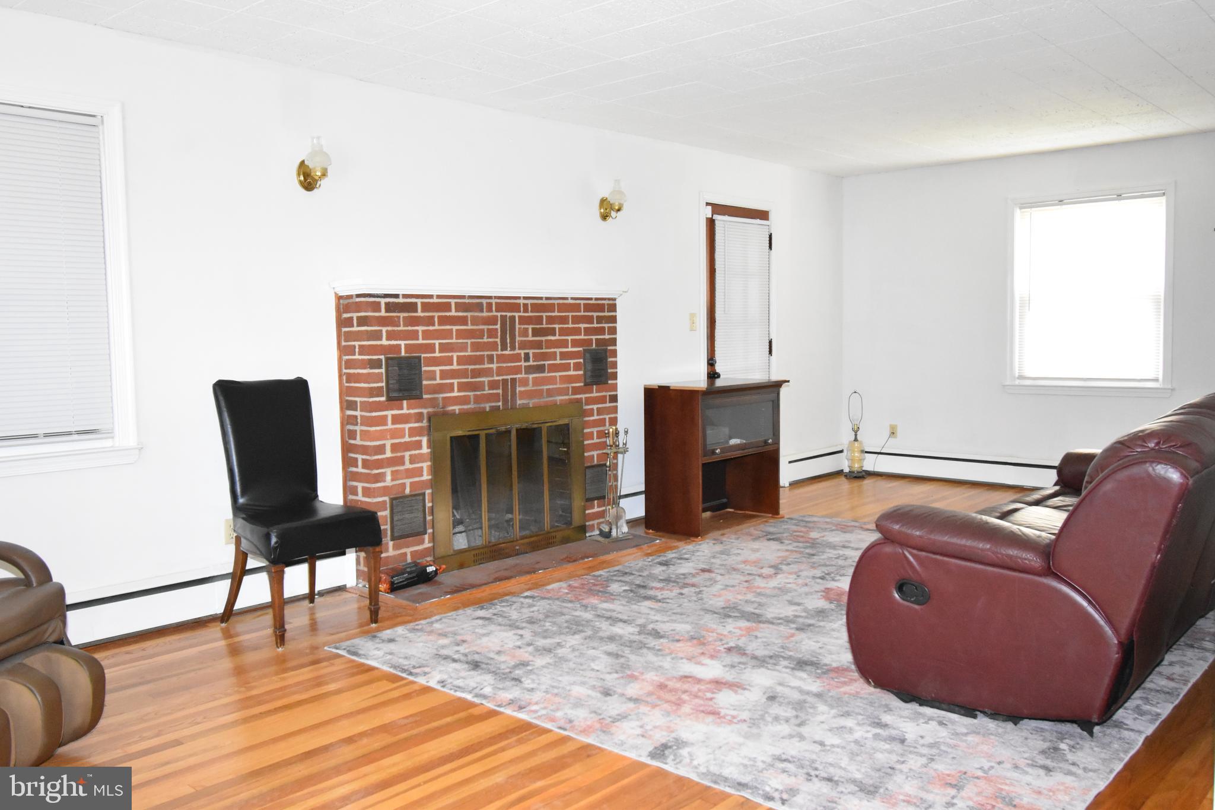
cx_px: 608
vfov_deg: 43.6
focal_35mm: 30
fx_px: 1012
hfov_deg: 61.9
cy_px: 405
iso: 4000
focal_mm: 20
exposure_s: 1/125
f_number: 5.6
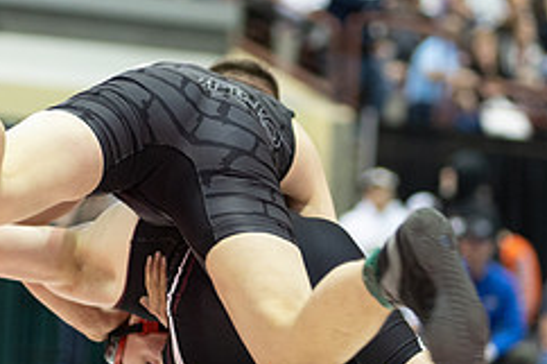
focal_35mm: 204
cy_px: 166
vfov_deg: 6.7
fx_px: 3097
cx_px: 312
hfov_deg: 10.1
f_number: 1.8
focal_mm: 85
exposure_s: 1/500
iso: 2000
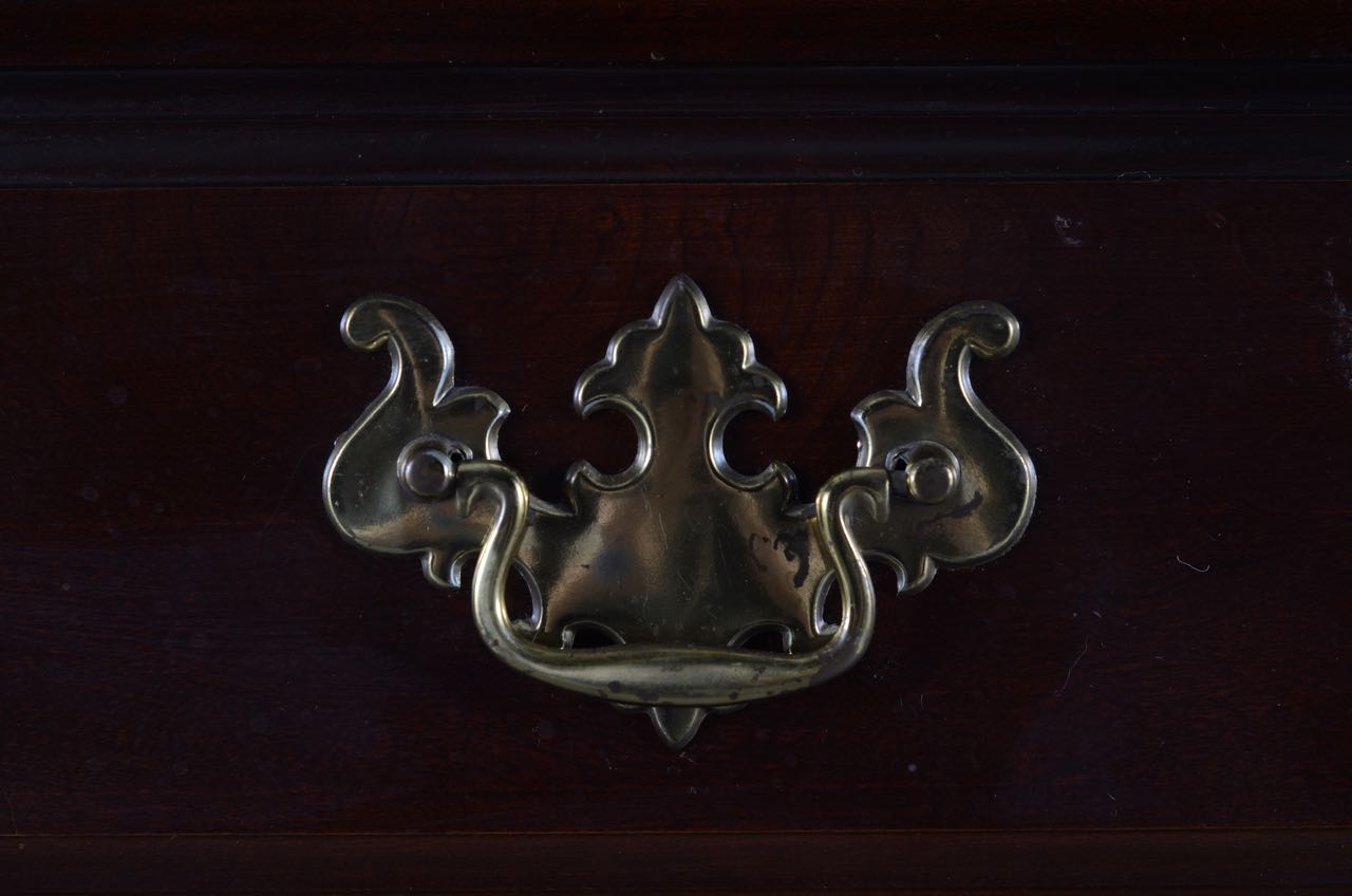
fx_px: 2811
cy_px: 448
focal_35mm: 75
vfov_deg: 18.1
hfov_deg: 27.0
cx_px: 676
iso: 100
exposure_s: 1/125
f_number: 5.6
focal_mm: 50
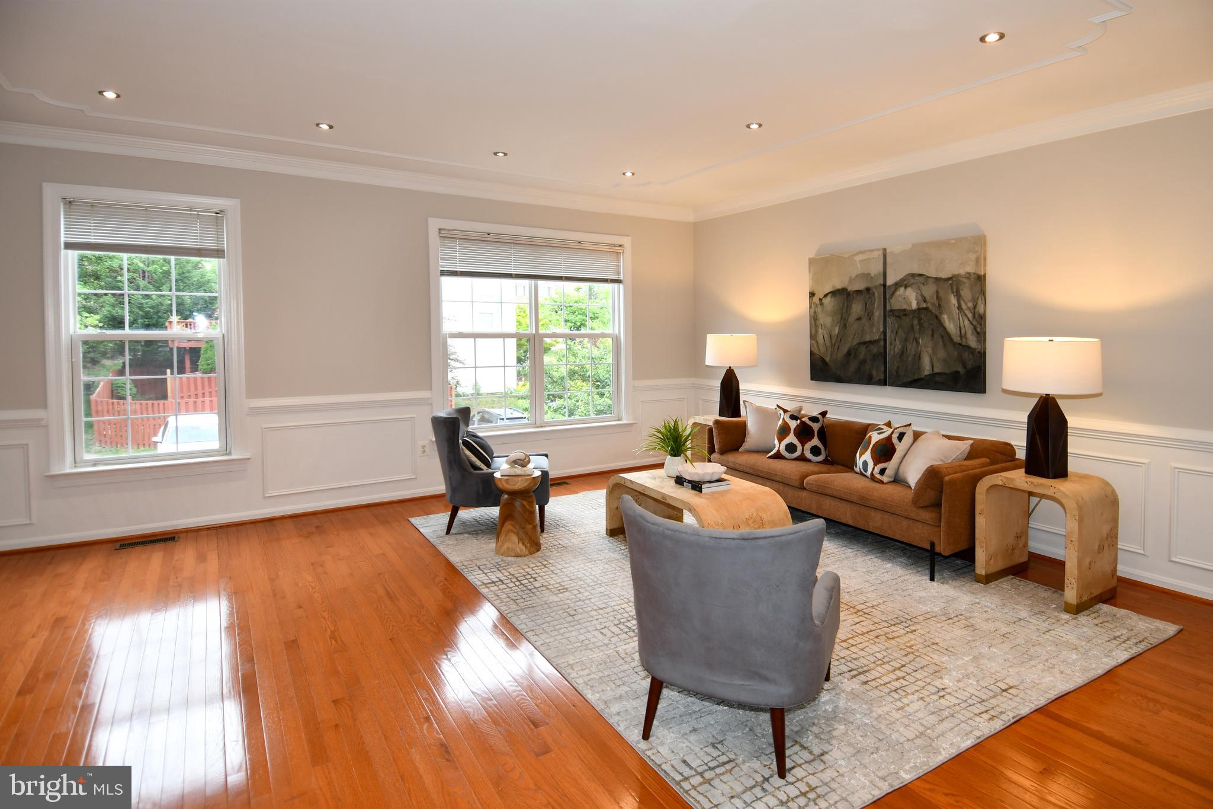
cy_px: 404
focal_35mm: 18
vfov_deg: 67.4
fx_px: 606
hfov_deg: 90.0
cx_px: 606
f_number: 4
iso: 220
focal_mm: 12
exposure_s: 1/60
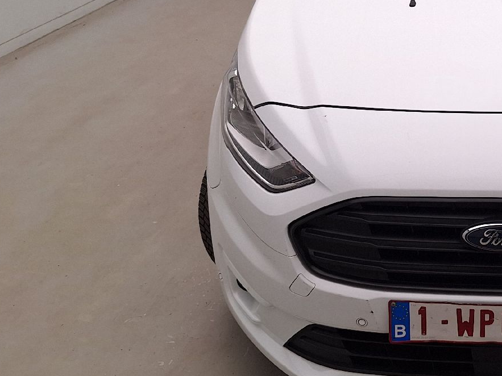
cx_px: 474
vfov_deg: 28.8
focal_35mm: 50
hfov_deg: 35.4
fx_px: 725
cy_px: 106
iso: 40
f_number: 1.8
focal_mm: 5.54
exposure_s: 1/178
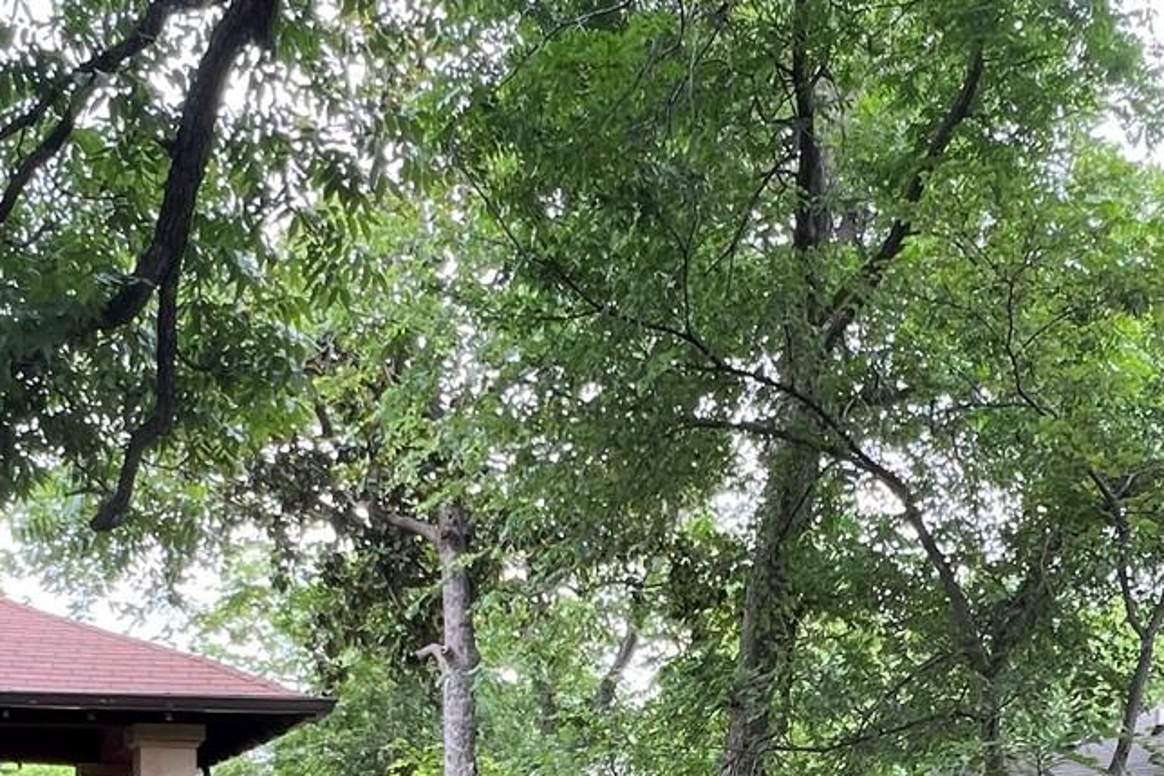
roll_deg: +0.4
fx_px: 1390
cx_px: 618
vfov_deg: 28.3
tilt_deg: +0.2
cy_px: 854
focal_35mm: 43
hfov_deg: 45.4
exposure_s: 1/99
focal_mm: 1.57
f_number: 1.8
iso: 64
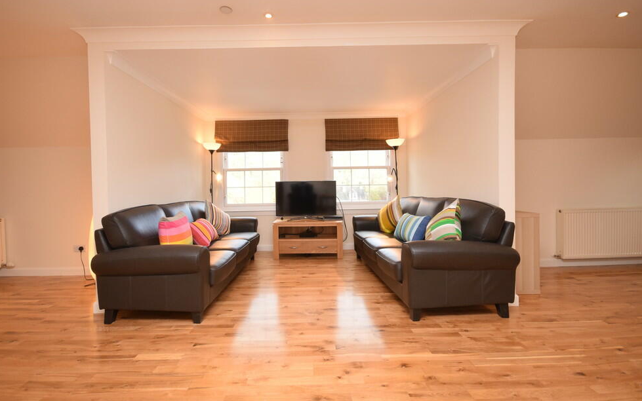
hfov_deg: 97.8
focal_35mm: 16
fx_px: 280
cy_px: 191
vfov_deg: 71.2
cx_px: 311
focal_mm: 10
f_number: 5
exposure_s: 1/100
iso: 800
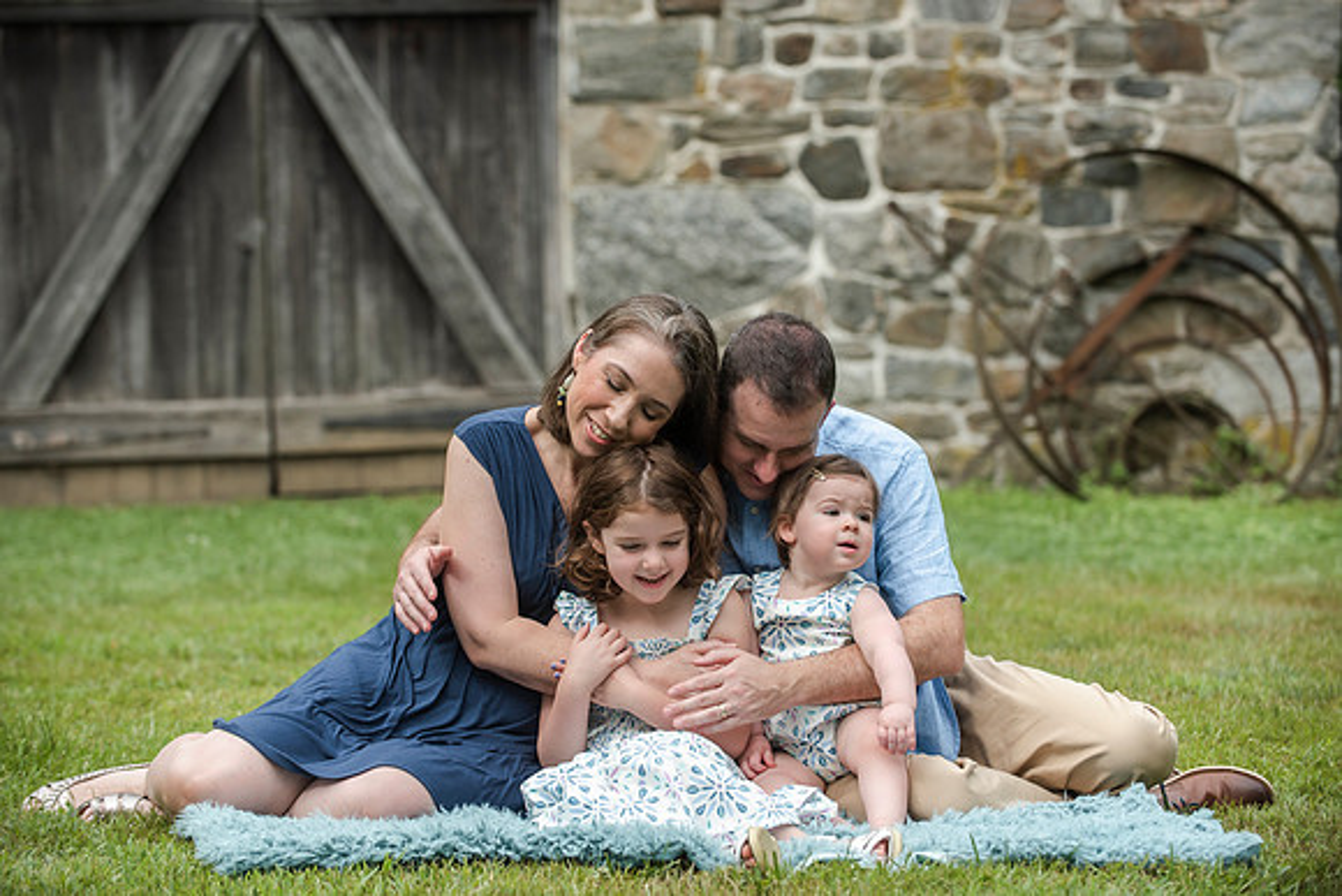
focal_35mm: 107
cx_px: 658
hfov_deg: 19.1
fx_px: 3991
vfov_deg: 12.8
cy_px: 439
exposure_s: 1/3200
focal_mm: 105
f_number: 4
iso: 400
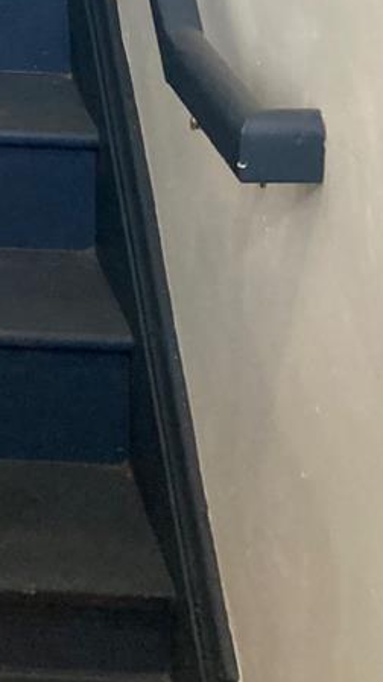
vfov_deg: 18.4
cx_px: -300
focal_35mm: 102
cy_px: -362
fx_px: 1845
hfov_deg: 11.1
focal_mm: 3.99
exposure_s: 1/60
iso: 125
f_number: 1.8
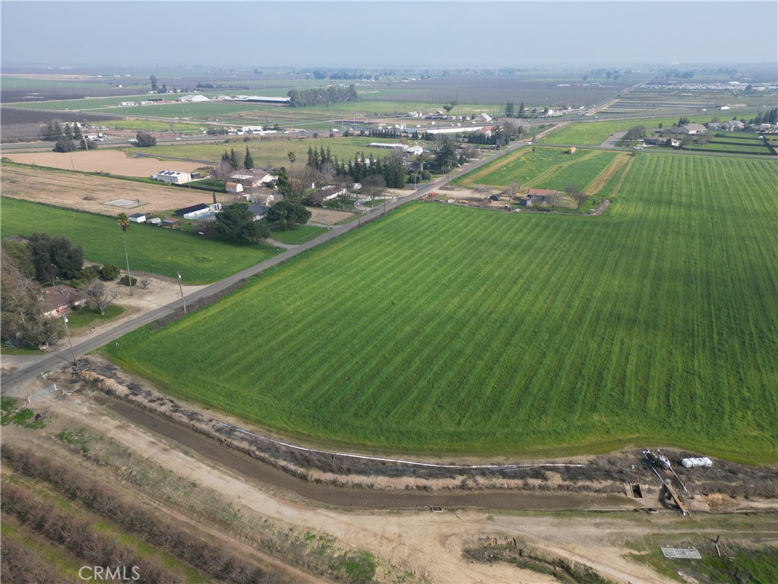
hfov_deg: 71.6
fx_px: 539
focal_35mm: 24
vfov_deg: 56.8
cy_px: 292
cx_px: 389
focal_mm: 6.72
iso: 110
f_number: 1.7
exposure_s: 1/2000
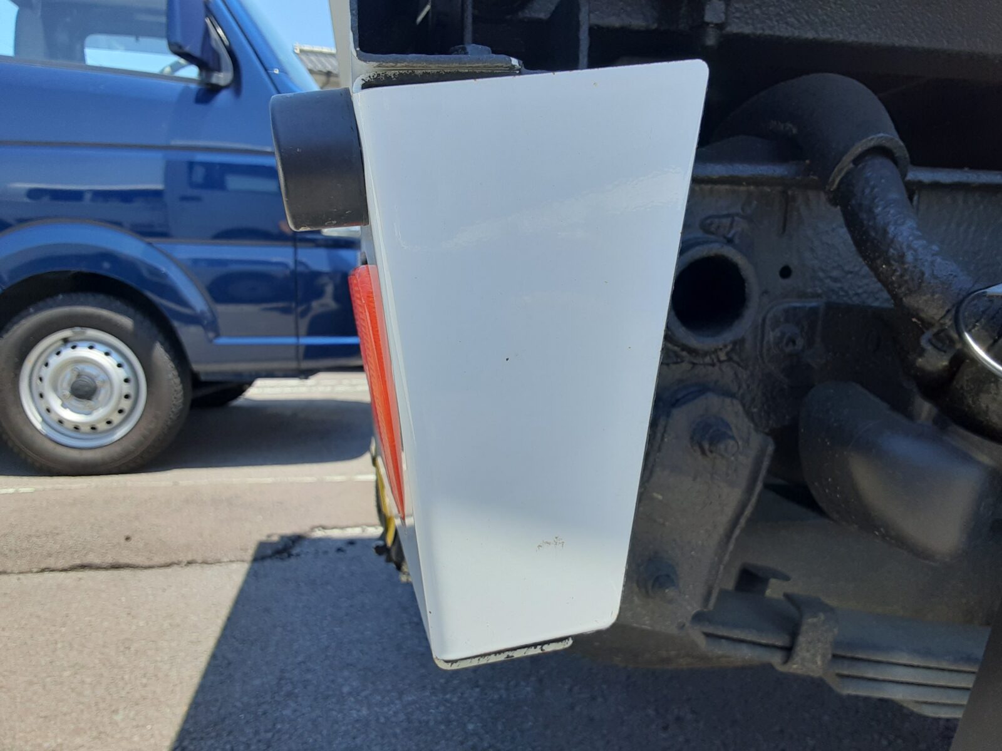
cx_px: 501
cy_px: 376
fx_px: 782
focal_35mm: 27
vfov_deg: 51.4
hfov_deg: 65.3
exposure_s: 1/763
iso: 40
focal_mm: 2.91
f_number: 1.9
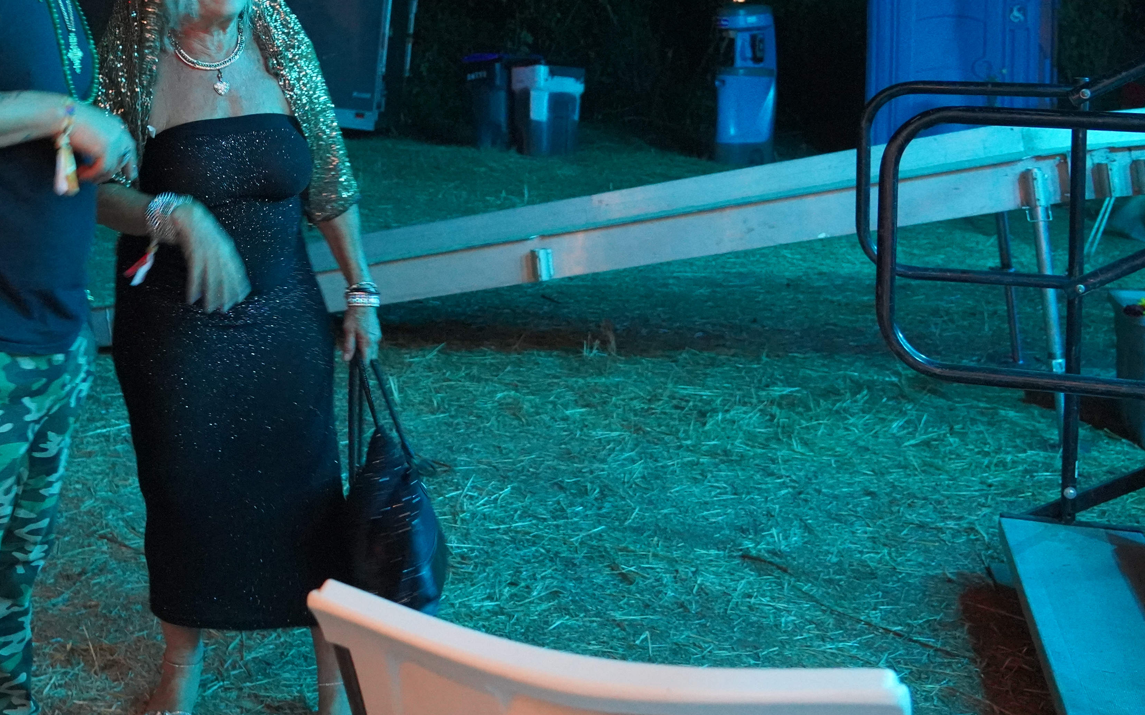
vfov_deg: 25.9
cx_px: 282
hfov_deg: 40.6
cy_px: 60
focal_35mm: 48
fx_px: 1498
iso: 12800
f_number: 4
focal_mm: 26
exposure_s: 1/13
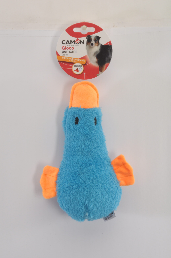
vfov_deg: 18.2
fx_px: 804
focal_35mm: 112
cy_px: 129
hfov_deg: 12.1
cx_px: 86
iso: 400
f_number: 29
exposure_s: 1/160
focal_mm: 75
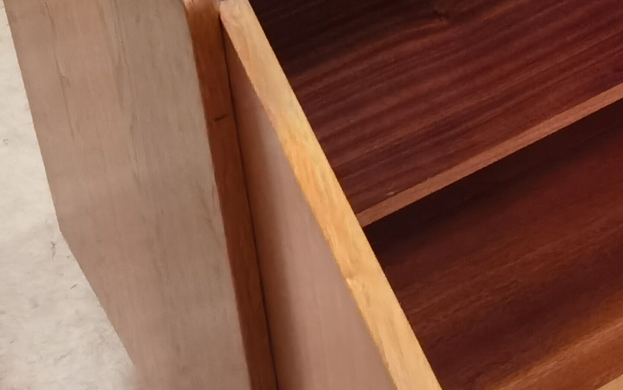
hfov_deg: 19.5
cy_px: -210
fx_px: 1732
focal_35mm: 102
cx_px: 697
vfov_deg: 12.2
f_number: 1.9
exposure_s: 1/33.3
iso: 640
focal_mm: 6.71
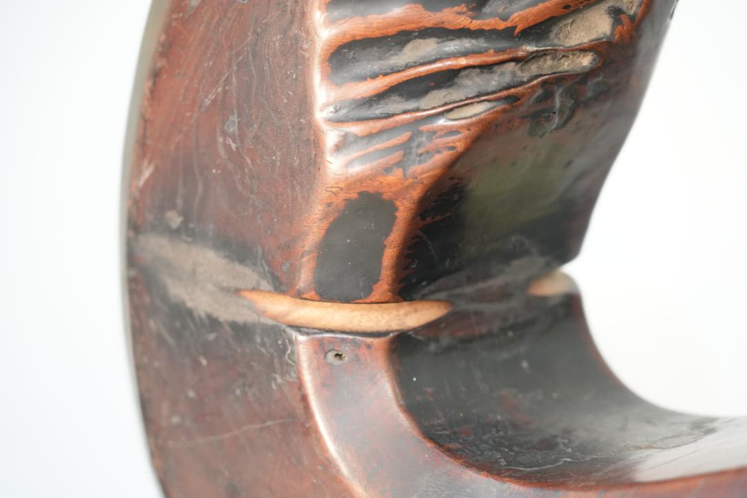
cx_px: 374
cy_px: 249
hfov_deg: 19.5
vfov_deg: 13.0
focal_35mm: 105
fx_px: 2179
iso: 5000
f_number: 4
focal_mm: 105
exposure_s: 1/125
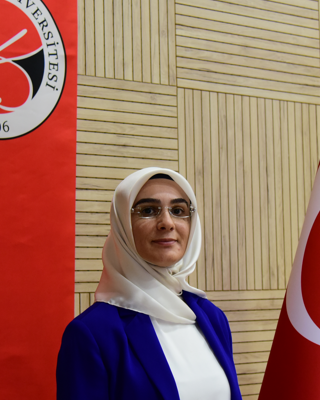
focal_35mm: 89
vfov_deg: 21.5
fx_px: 1054
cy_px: 221
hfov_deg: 17.3
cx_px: 165
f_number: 4
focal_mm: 46
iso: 2000
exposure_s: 1/50
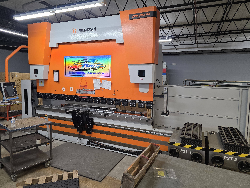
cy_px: 94
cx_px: 125
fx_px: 166
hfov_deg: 73.9
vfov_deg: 58.9
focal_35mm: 23
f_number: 1.7
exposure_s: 1/120
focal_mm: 6.3
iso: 250
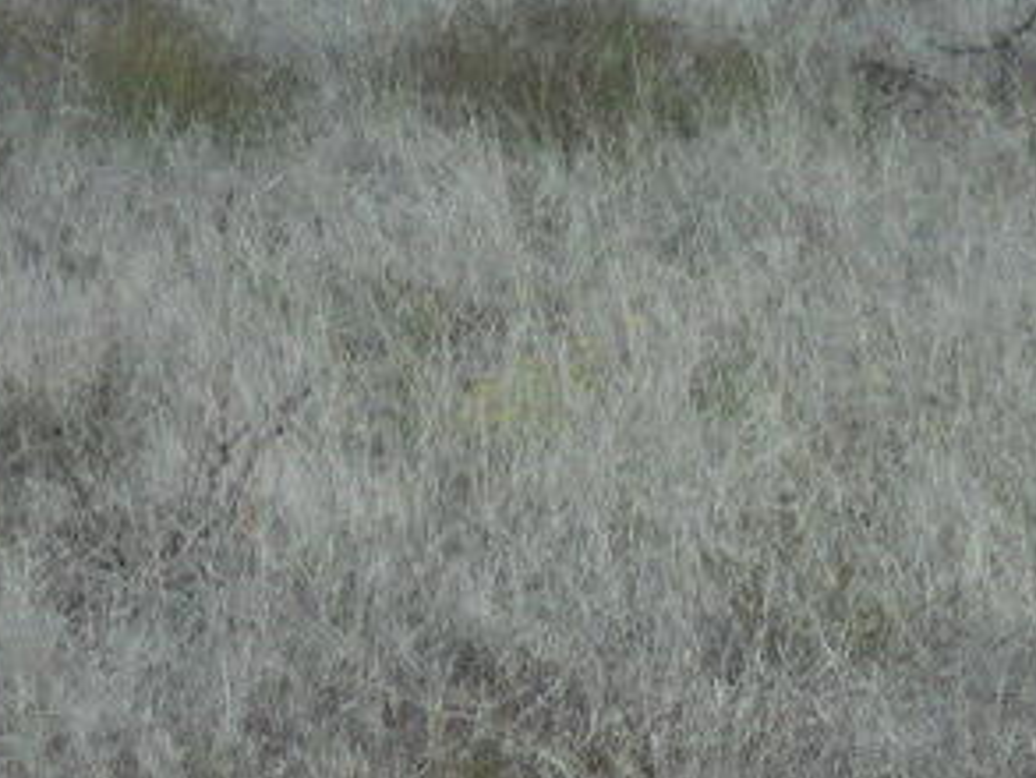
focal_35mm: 535
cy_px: -569
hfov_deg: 3.6
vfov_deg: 2.8
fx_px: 16018
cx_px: 2662
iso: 80
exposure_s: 1/800
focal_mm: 17.6
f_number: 5.5
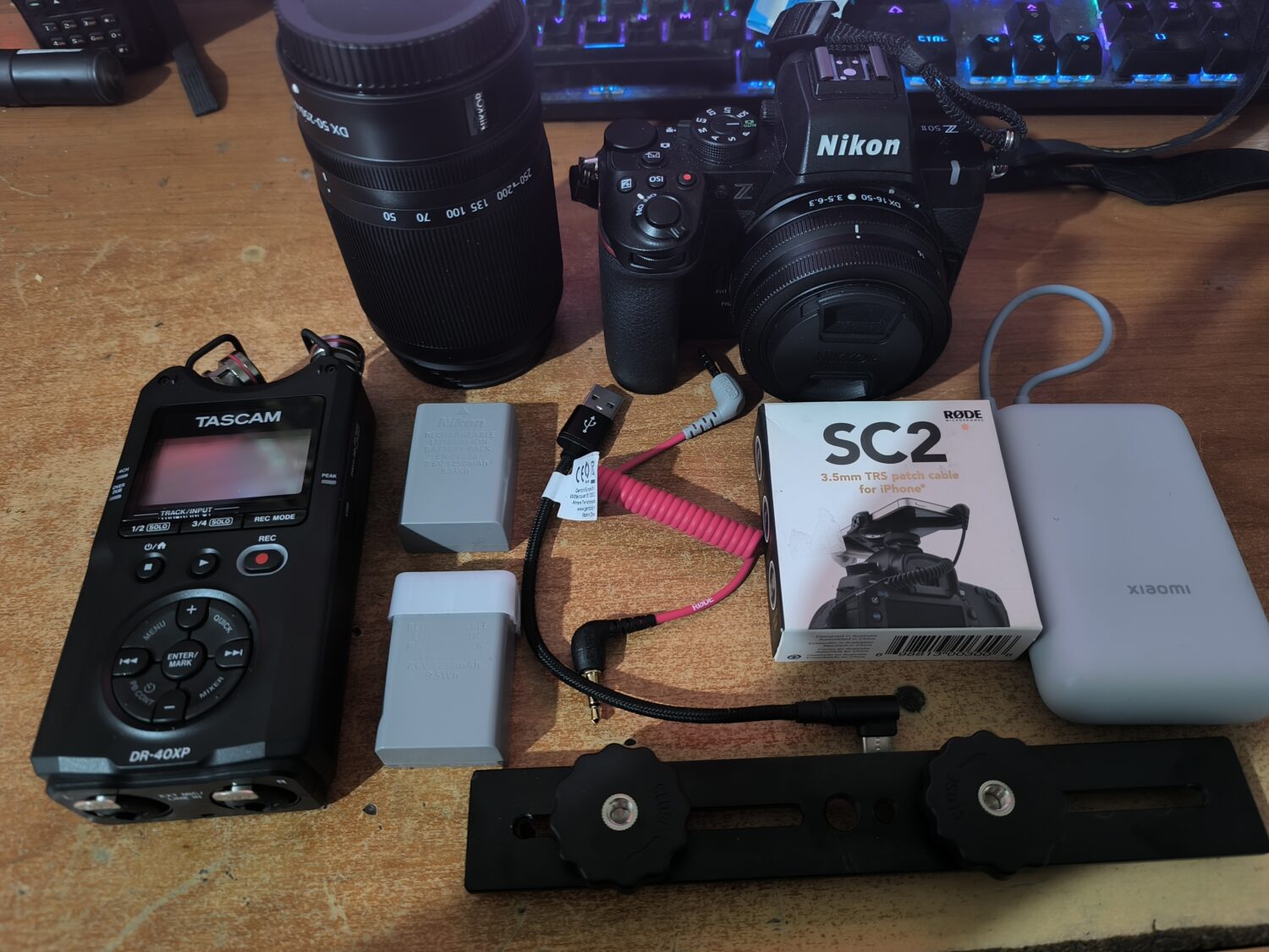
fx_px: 843
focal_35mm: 23
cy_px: 476
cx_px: 634
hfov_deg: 73.9
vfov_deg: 58.9
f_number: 1.65
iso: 2500
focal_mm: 6.14
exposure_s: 1/14.3
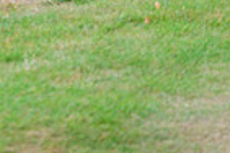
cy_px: -146
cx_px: -23
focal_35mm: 1355
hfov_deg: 1.5
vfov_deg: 1.0
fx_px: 8656
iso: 320
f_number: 5.6
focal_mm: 330
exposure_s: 1/1000
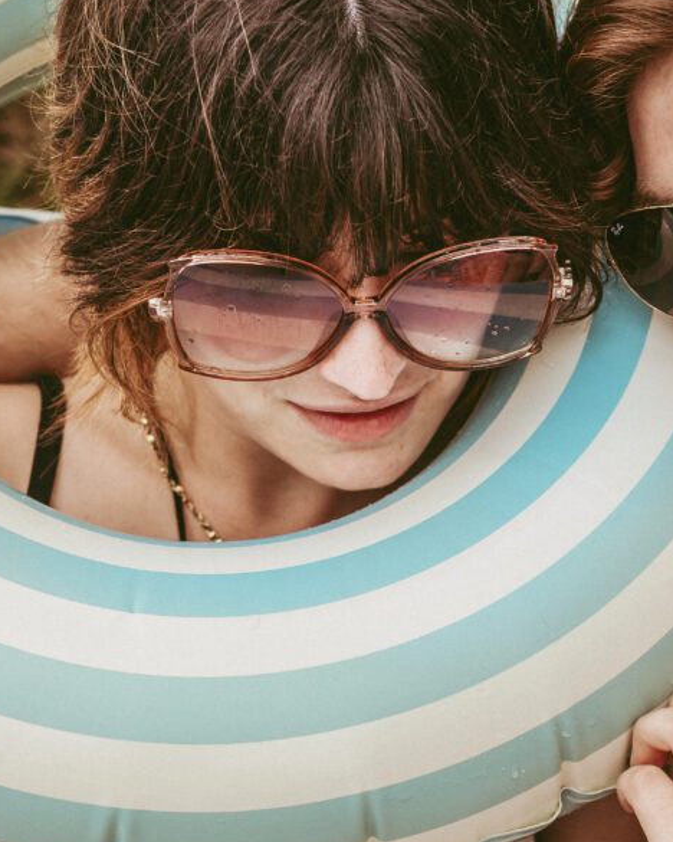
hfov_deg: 15.2
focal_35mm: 101
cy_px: 540
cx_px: 479
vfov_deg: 19.0
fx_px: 2515
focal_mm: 35
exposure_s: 1/500
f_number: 3.2
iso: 100
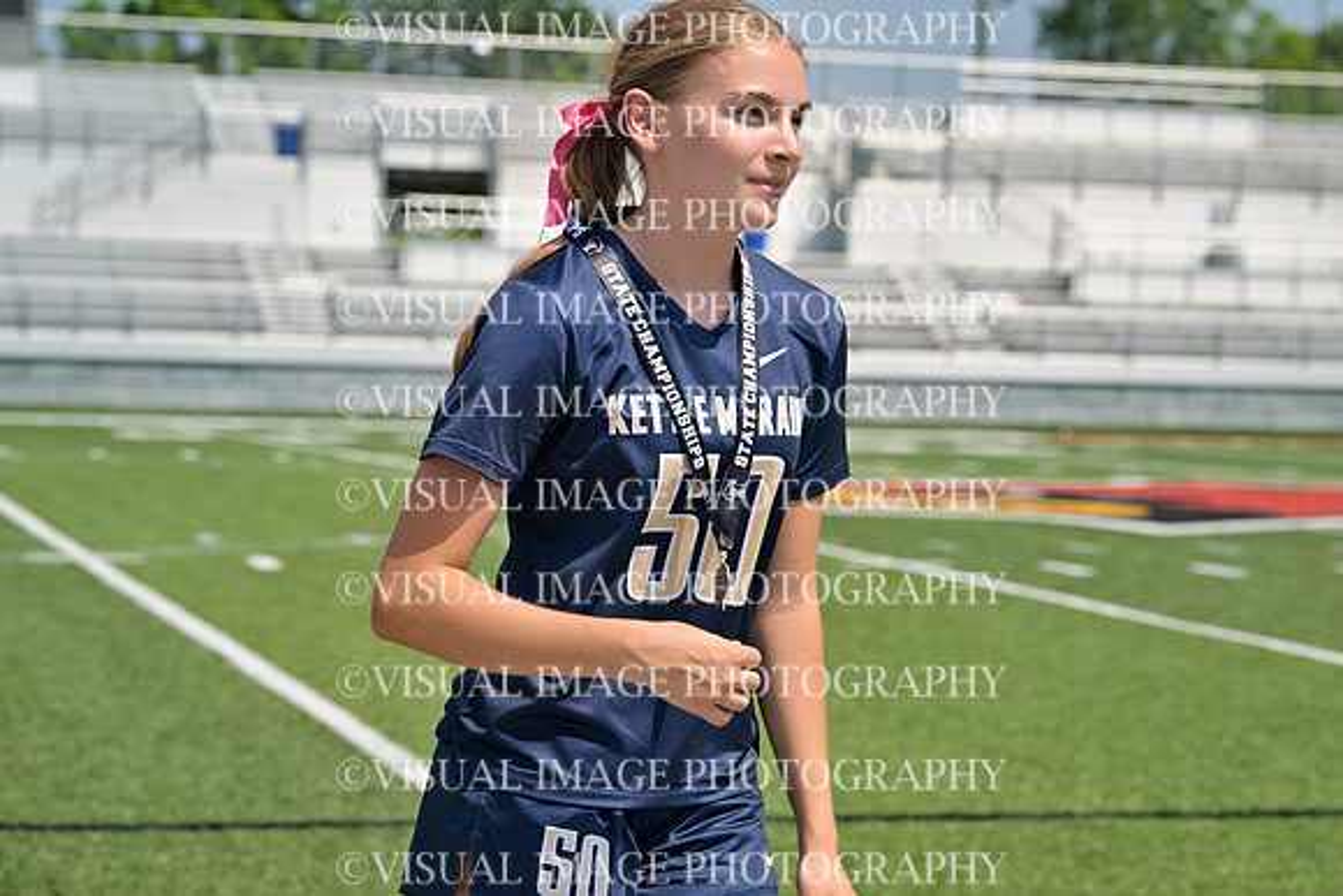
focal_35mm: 91
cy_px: 448
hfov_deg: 22.4
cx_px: 672
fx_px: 3395
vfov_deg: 15.0
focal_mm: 91
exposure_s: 1/640
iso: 125
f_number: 6.3
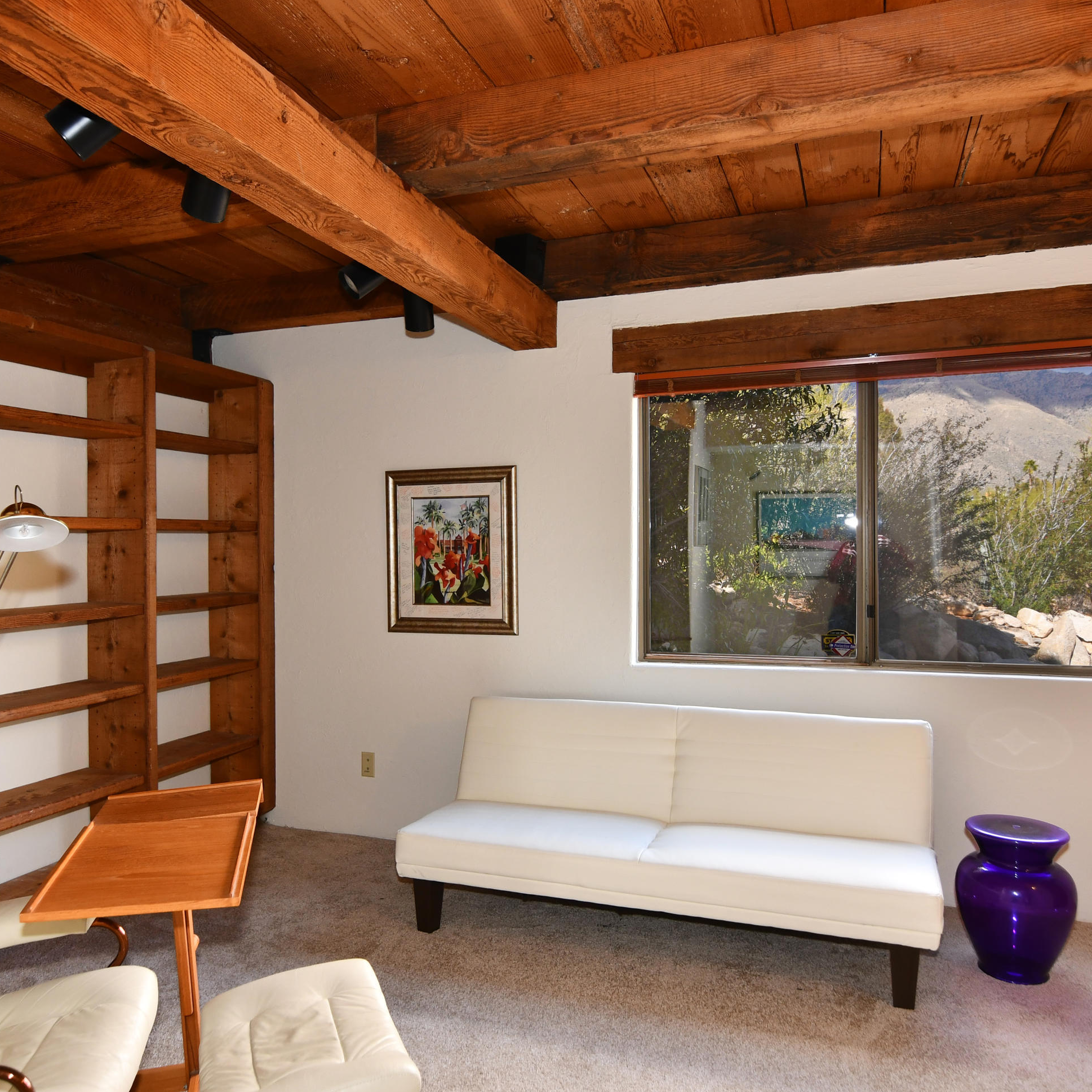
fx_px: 892
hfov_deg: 62.9
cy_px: 557
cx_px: 531
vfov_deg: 62.9
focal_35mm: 25
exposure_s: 1/60
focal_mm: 13
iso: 360
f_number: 4
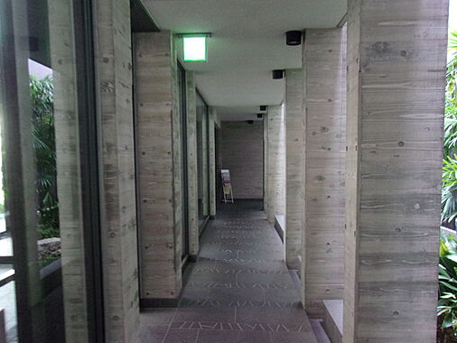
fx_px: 423
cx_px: 227
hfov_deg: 56.8
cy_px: 195
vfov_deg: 44.1
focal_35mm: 32
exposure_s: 1/28
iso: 400
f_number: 3
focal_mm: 4.9
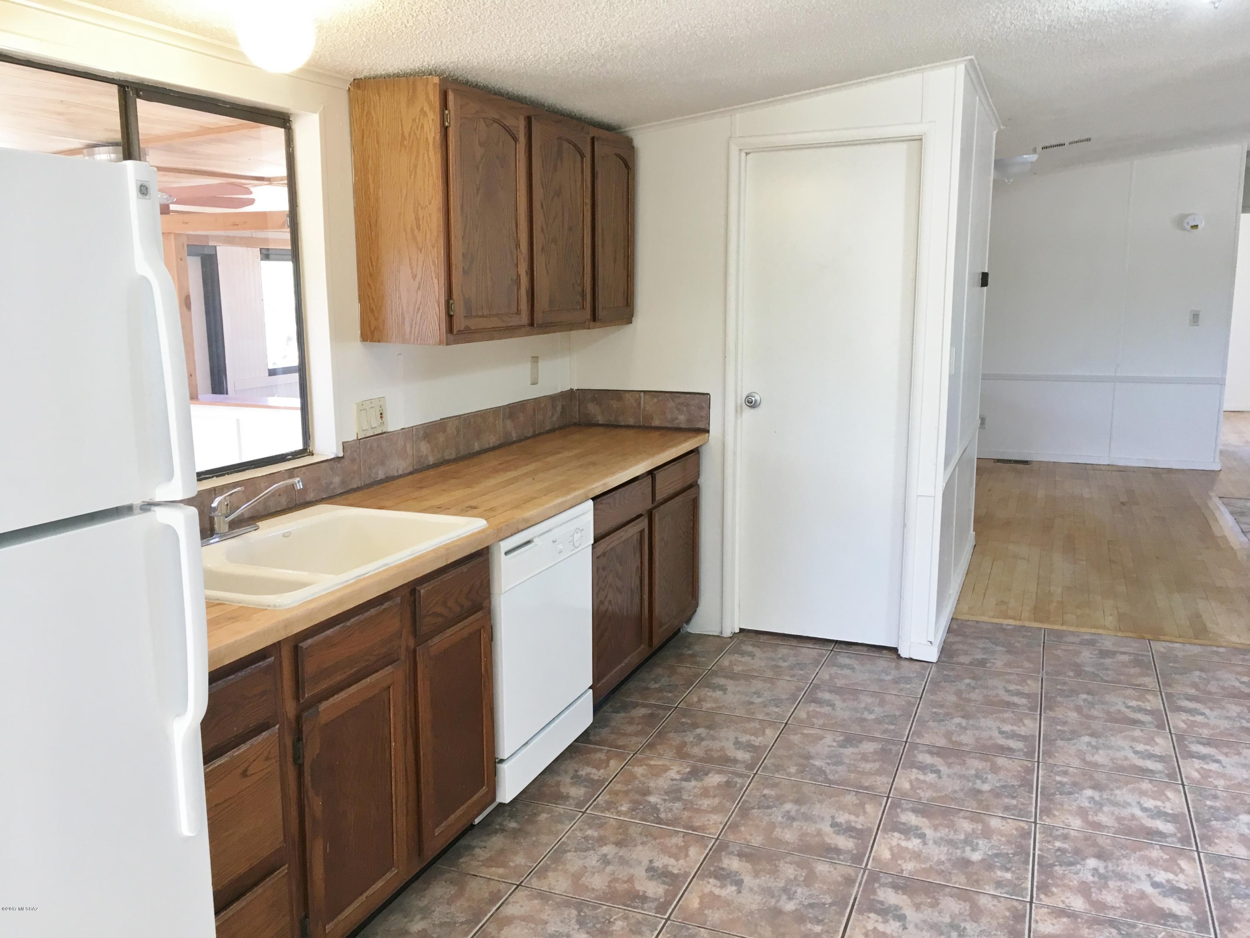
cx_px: 625
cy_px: 469
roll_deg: -0.6
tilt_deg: -9.2
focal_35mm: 29
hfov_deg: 61.7
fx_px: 1047
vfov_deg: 48.2
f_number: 2.2
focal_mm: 4.15
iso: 32
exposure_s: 1/30
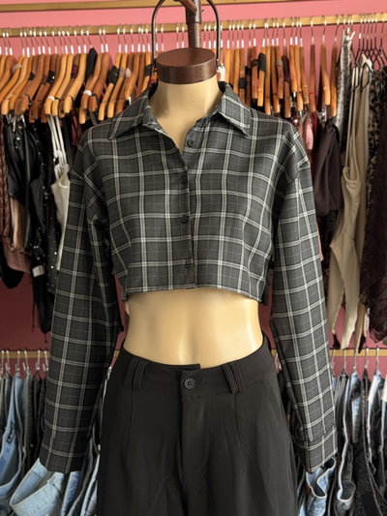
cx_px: 194
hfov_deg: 30.3
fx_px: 715
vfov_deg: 39.6
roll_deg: +1.3
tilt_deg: -6.0
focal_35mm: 48
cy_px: 258
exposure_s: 1/121
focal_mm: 6.76
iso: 50
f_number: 1.78
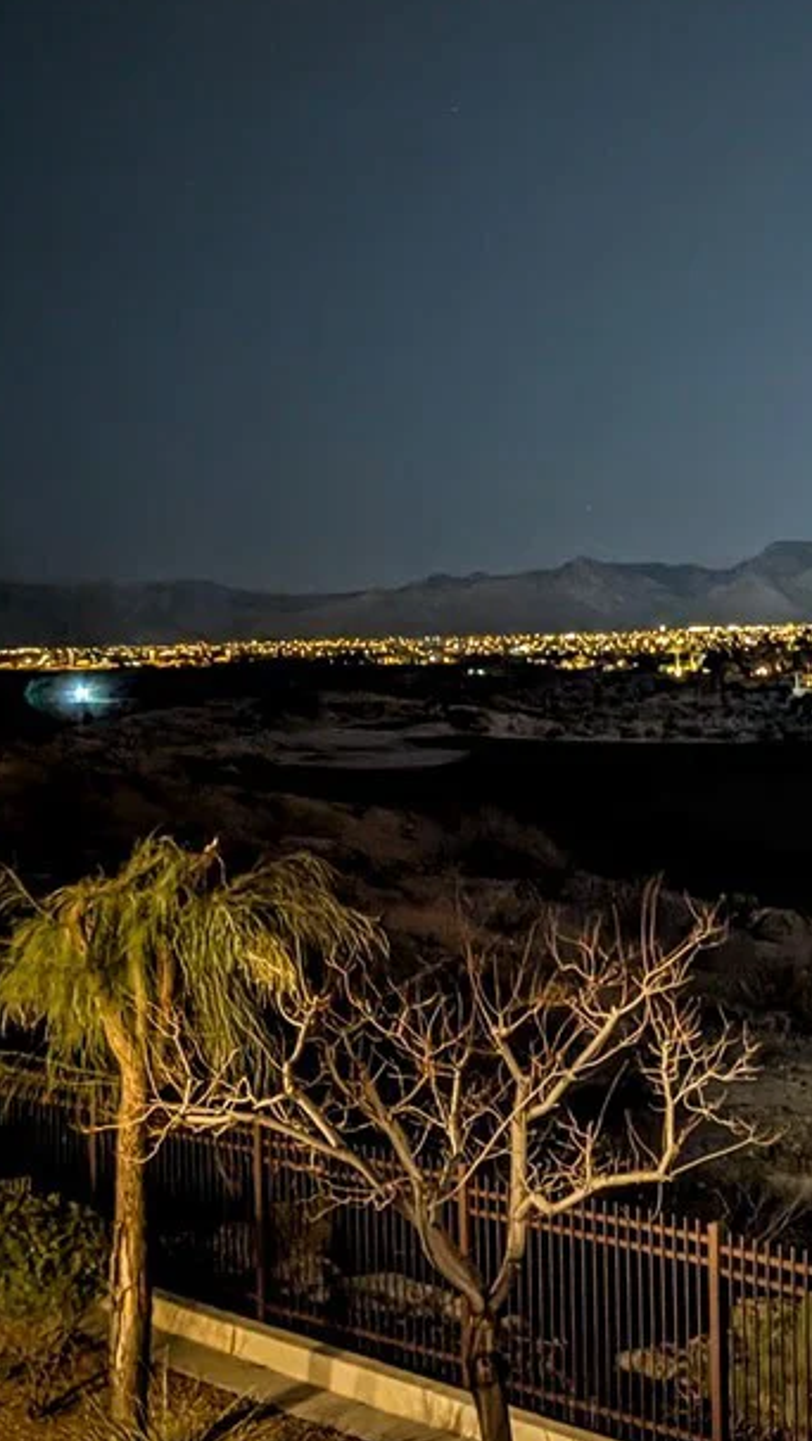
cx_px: 1179
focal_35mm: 44
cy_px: 688
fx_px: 1682
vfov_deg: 46.4
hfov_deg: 22.7
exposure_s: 1/9.95
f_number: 1.68
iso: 3060
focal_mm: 6.9
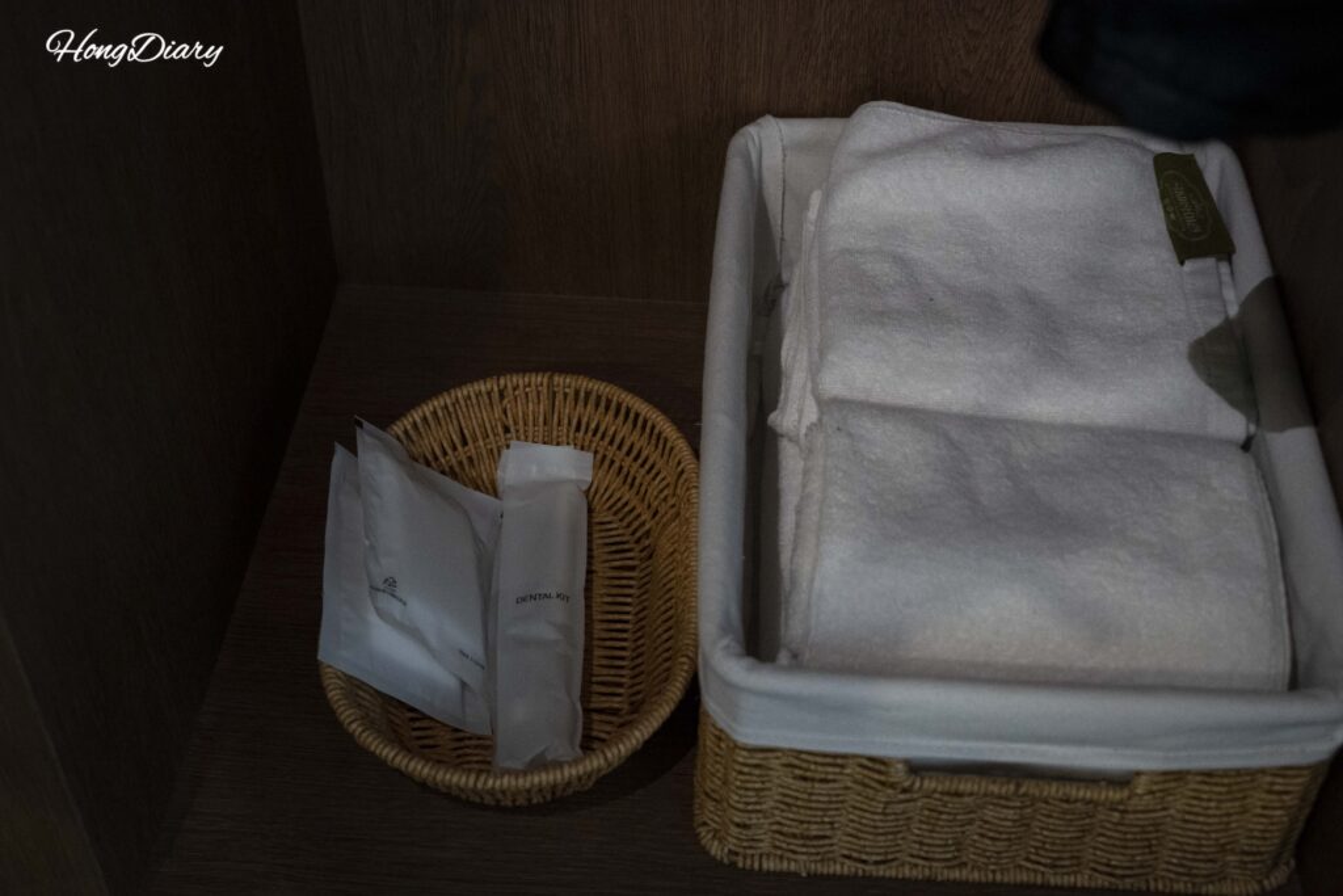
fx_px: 1753
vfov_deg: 28.7
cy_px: 448
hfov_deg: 41.9
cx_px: 672
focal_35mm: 47
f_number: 5.6
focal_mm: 47
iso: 12800
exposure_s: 1/160
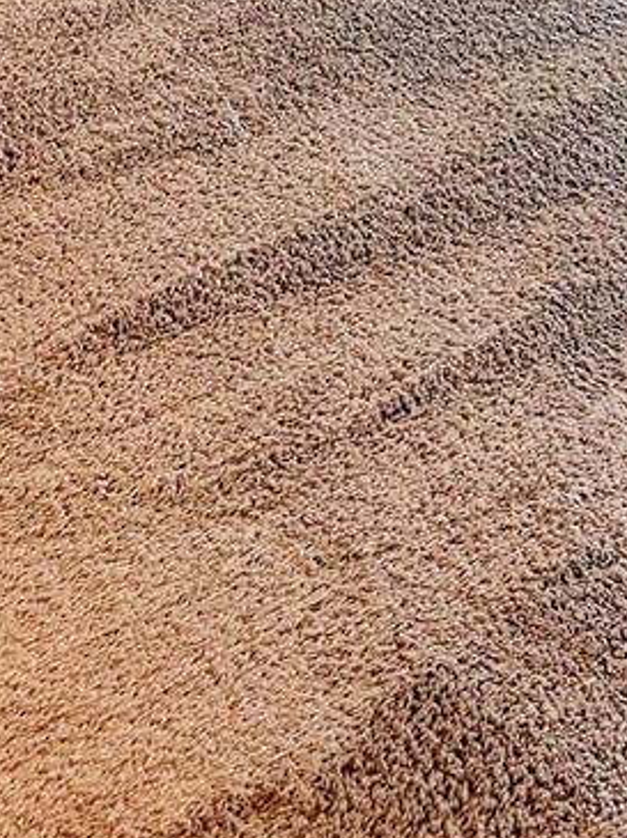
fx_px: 1911
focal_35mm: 79
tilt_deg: -16.8
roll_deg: -7.1
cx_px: 439
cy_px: -360
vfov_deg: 21.4
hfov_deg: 18.6
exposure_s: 1/60
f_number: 1.78
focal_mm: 6.86
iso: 125
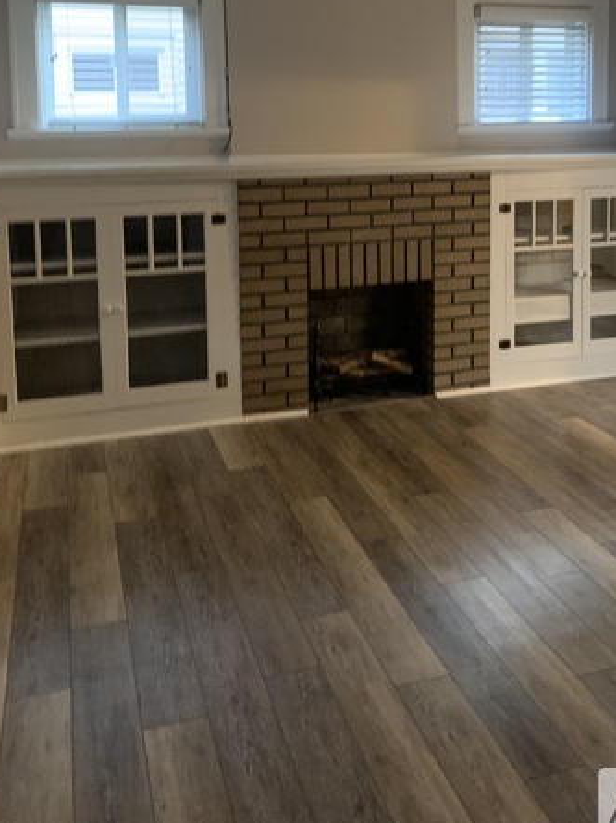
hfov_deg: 36.2
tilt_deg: -0.9
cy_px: 225
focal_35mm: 39
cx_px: 435
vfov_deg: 46.5
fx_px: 927
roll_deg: +2.2
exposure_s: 1/30
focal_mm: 4.25
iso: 400
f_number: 1.8
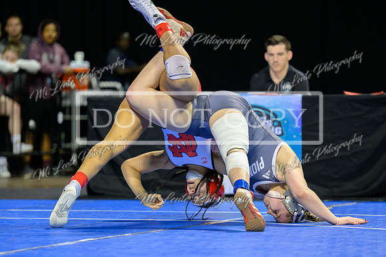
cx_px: 208
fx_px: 1948
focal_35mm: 182
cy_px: 153
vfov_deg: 7.6
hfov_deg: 11.3
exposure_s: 1/800
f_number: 2.8
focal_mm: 150
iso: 2000
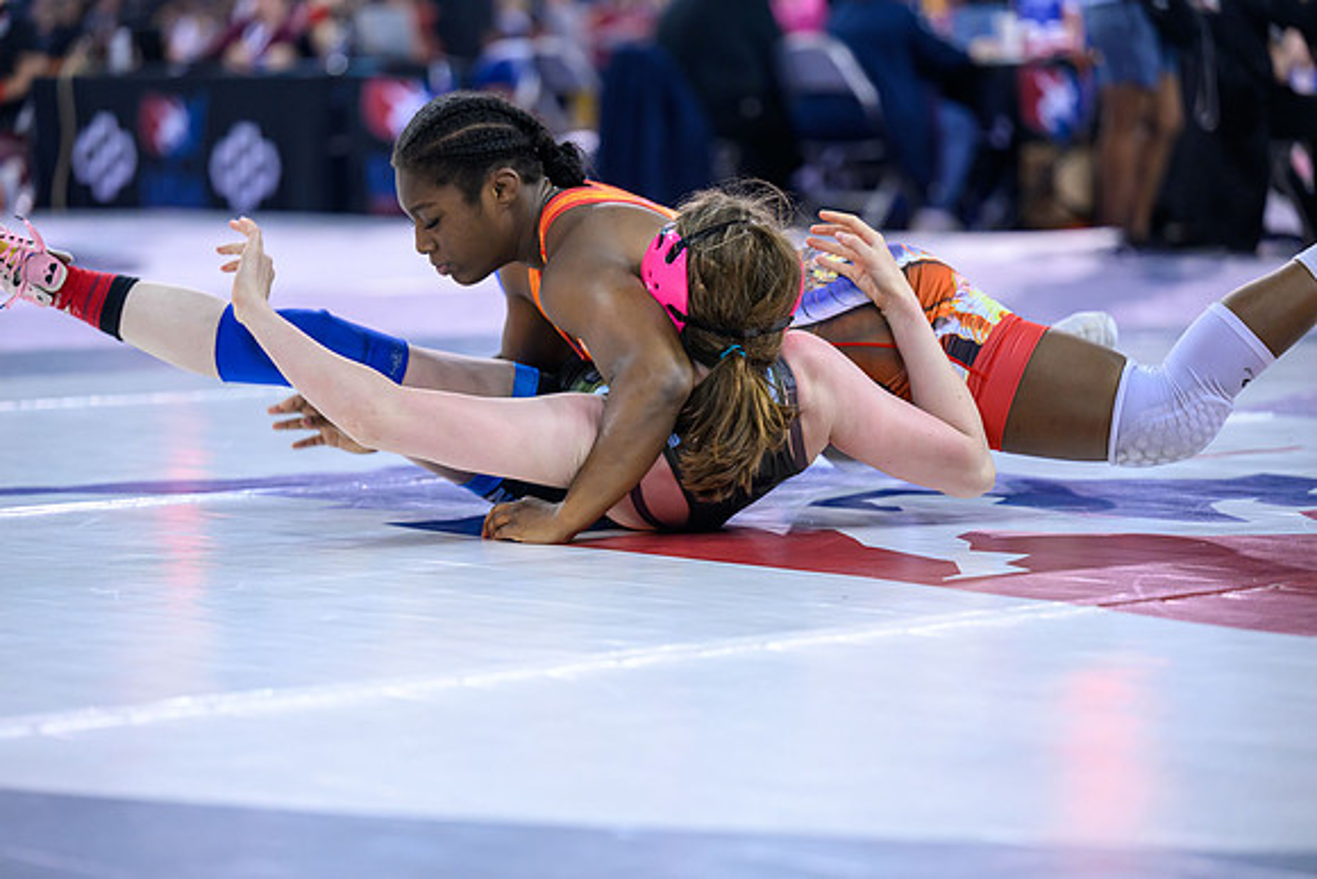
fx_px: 4574
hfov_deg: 16.4
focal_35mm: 125
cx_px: 658
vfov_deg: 11.0
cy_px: 440
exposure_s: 1/800
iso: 2500
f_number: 2.8
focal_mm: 125
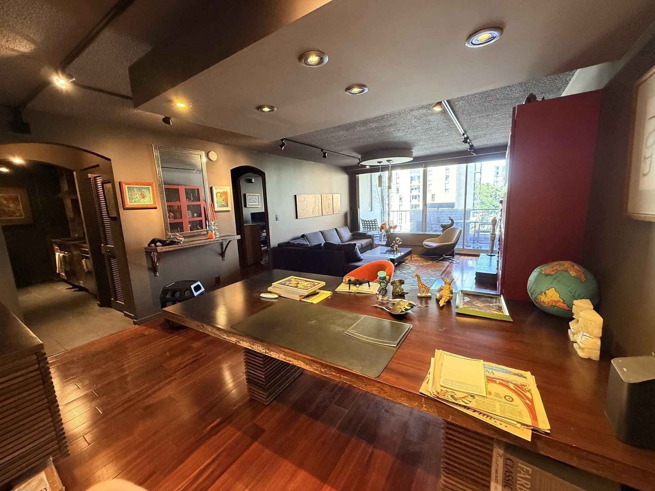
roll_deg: +2.3
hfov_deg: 102.1
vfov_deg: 85.7
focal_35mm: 14
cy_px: 246
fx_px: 265
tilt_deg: -9.2
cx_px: 328
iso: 500
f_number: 2.2
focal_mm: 2.22
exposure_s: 1/60
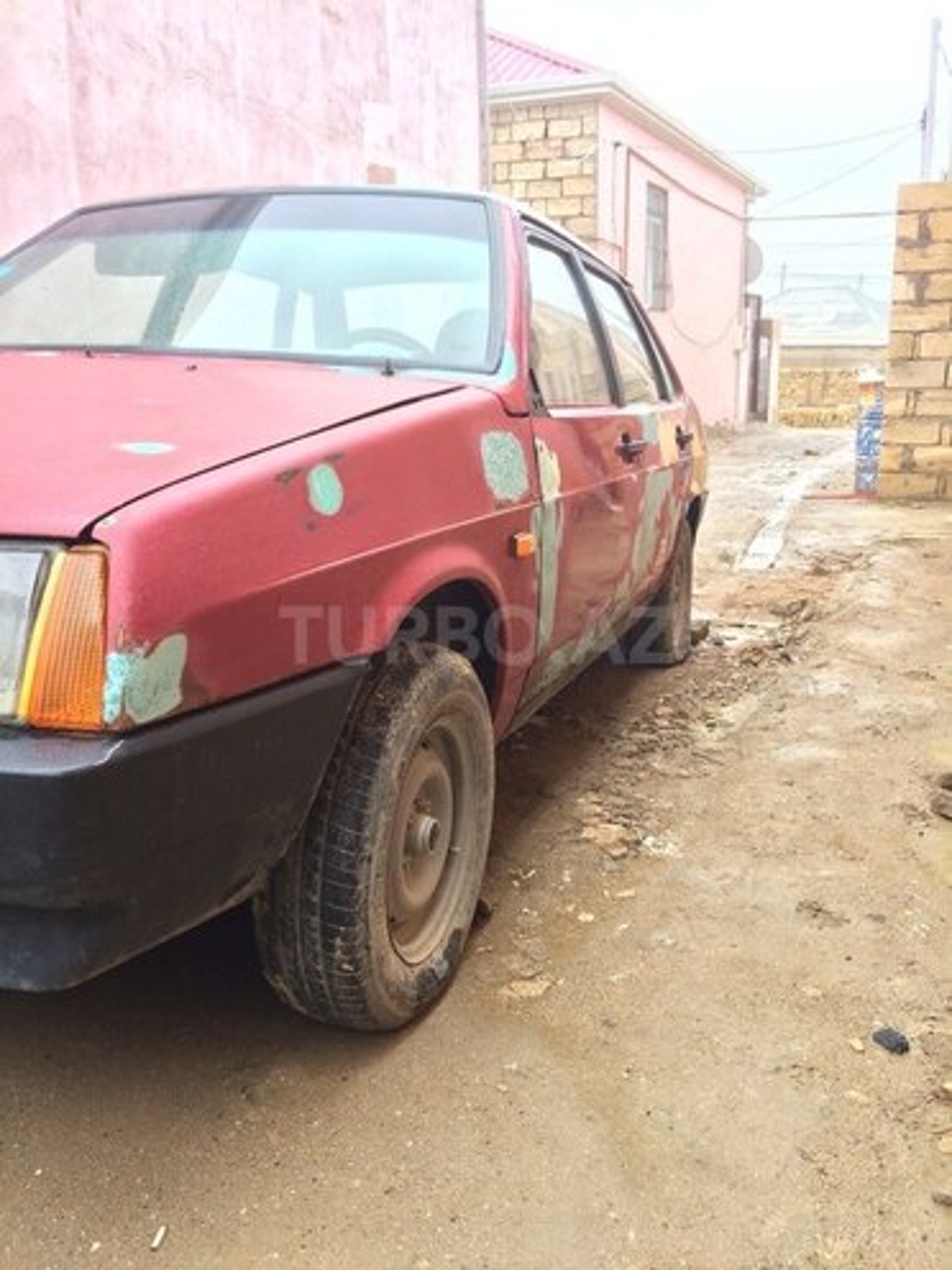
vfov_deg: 61.7
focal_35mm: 29
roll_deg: +2.2
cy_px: 635
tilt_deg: -16.7
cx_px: 476
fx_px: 1063
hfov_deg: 48.2
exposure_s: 1/100
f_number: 2.2
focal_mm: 4.15
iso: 40
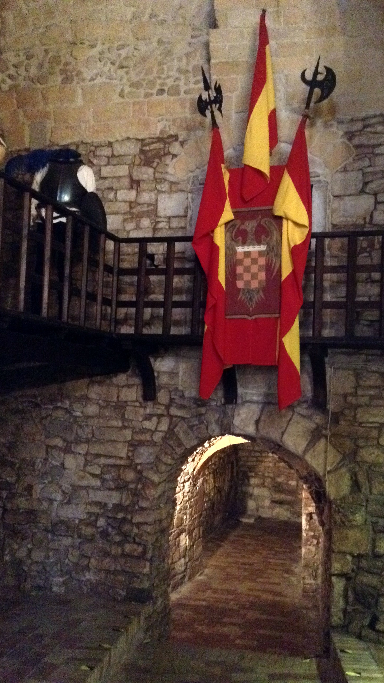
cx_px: 237
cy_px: 342
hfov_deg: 32.7
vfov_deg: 55.3
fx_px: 652
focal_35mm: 36
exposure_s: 1/15
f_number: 2.4
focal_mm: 3.3
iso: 640
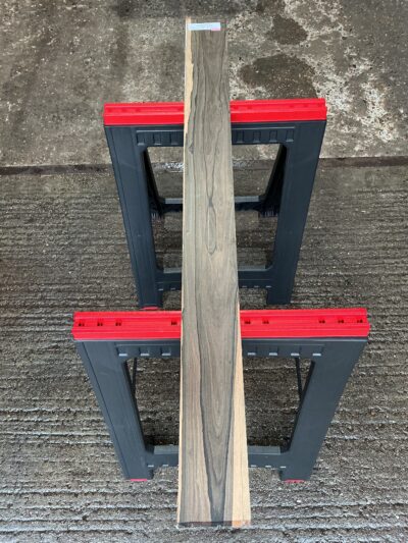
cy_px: 272
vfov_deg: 61.6
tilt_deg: -61.3
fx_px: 456
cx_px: 204
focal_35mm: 29
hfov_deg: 48.2
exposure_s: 1/60
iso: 100
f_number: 1.8
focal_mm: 3
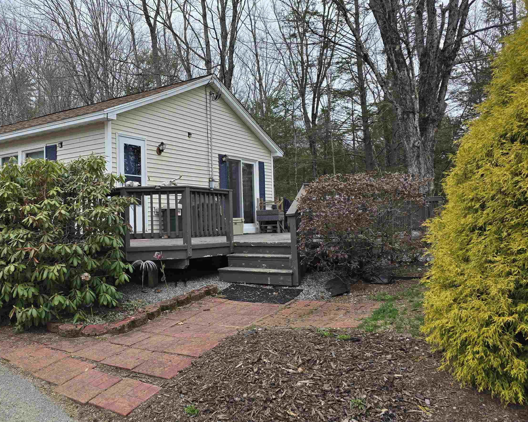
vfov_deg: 47.1
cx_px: 172
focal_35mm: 31
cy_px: 197
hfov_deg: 55.9
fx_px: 484
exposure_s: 1/180
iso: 20
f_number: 1.7
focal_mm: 6.3
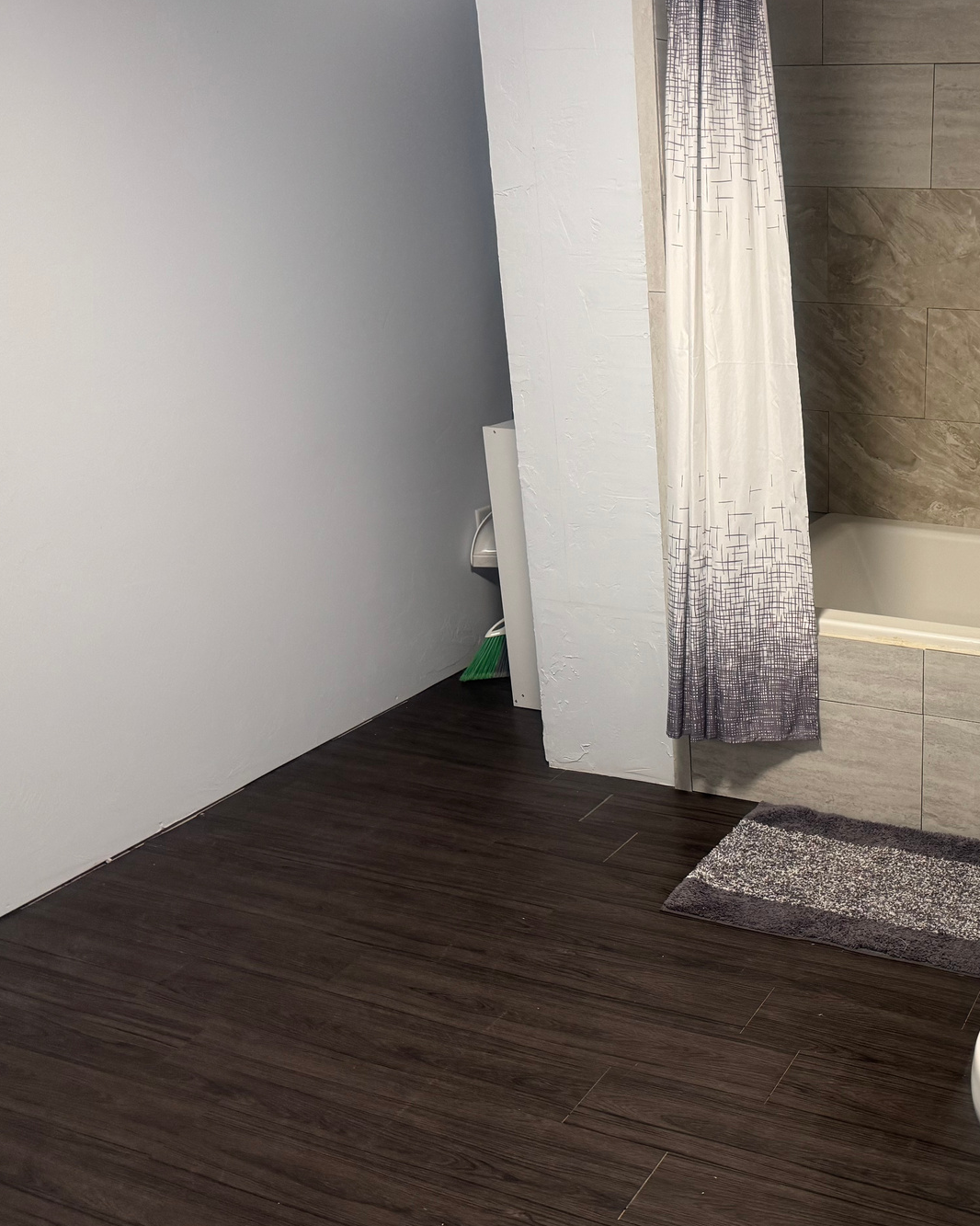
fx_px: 1305
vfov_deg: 50.3
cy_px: 644
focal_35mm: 36
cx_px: 876
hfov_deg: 38.4
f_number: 1.78
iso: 250
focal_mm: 6.76
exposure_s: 1/60
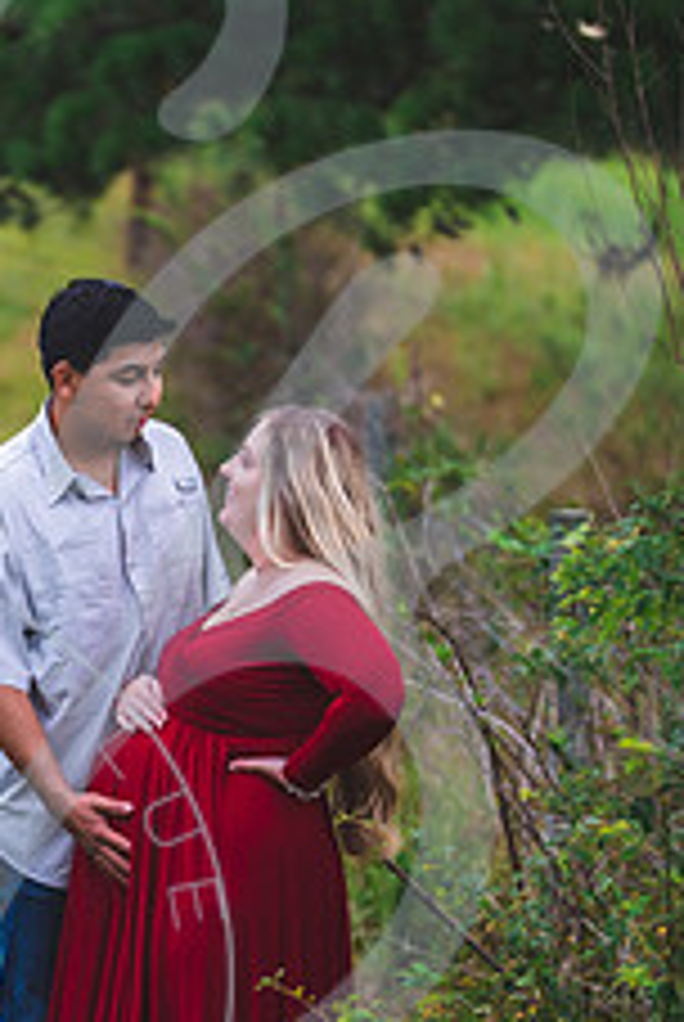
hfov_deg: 7.3
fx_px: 5341
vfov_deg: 10.9
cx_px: 18
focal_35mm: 188
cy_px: 635
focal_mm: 95
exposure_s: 1/320
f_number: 2.8
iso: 200
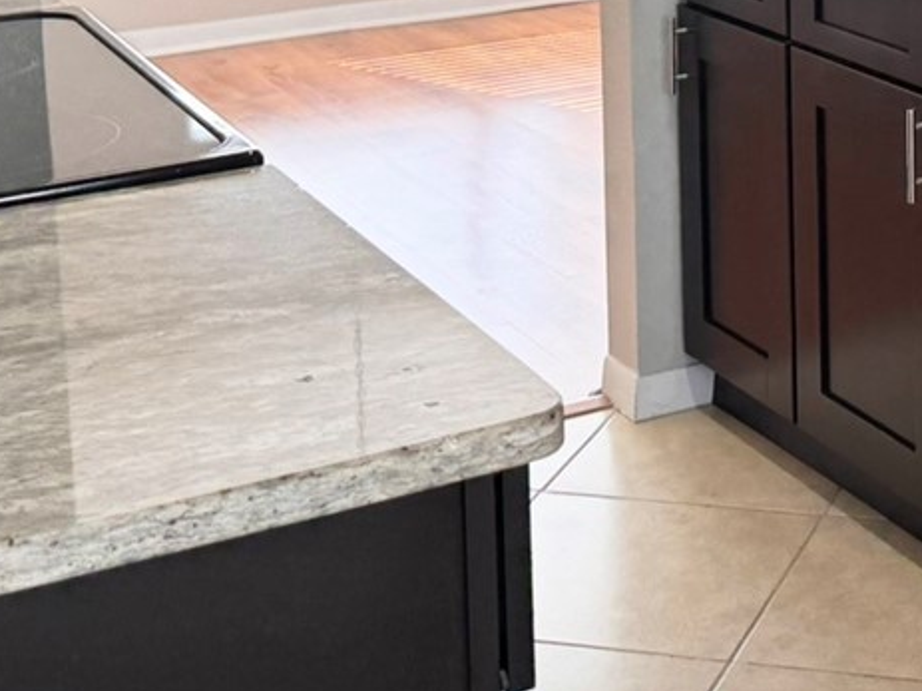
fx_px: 2210
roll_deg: +0.2
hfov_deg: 22.6
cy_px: -253
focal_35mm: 83
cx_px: 928
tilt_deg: -5.6
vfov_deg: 16.6
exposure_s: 1/325
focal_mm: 6.76
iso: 80
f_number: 1.78
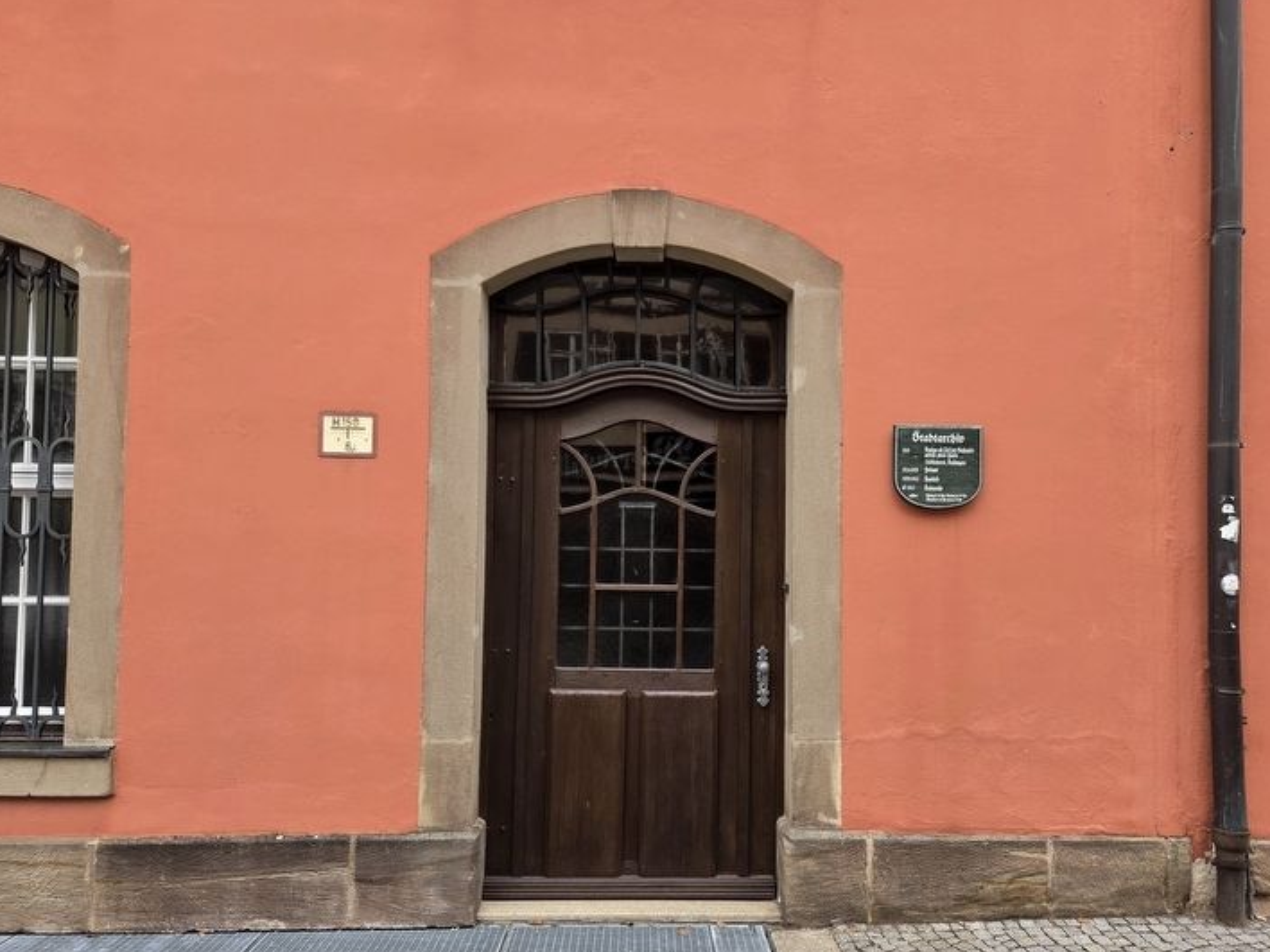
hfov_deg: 67.2
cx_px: 676
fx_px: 954
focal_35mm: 26
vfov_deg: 53.0
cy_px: 527
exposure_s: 1/790
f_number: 1.8
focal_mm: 5.4
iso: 80
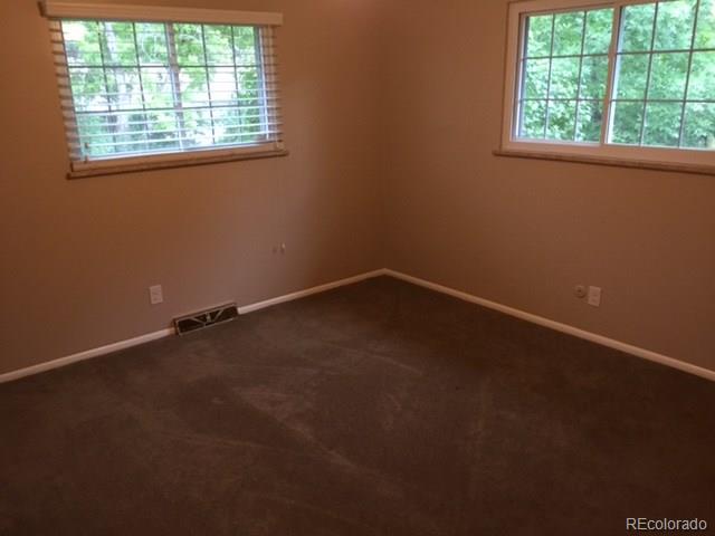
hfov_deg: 61.7
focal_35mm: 29
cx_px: 358
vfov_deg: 48.2
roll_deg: +0.8
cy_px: 268
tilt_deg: -16.1
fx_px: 599
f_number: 2.2
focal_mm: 4.15
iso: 125
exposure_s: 1/15
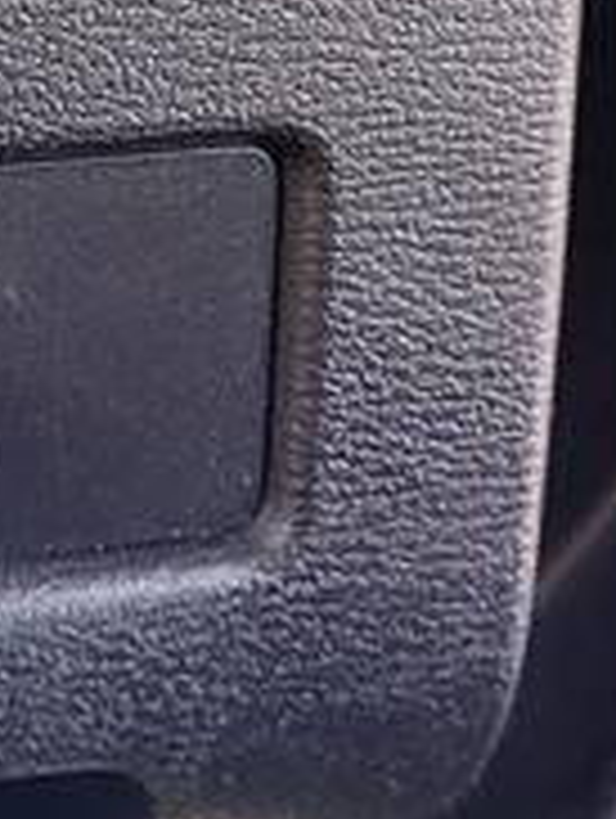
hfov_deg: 10.3
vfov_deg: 13.9
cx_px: -432
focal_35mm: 137
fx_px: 3243
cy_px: -212
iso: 200
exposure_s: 1/100
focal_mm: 5.4
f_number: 1.8
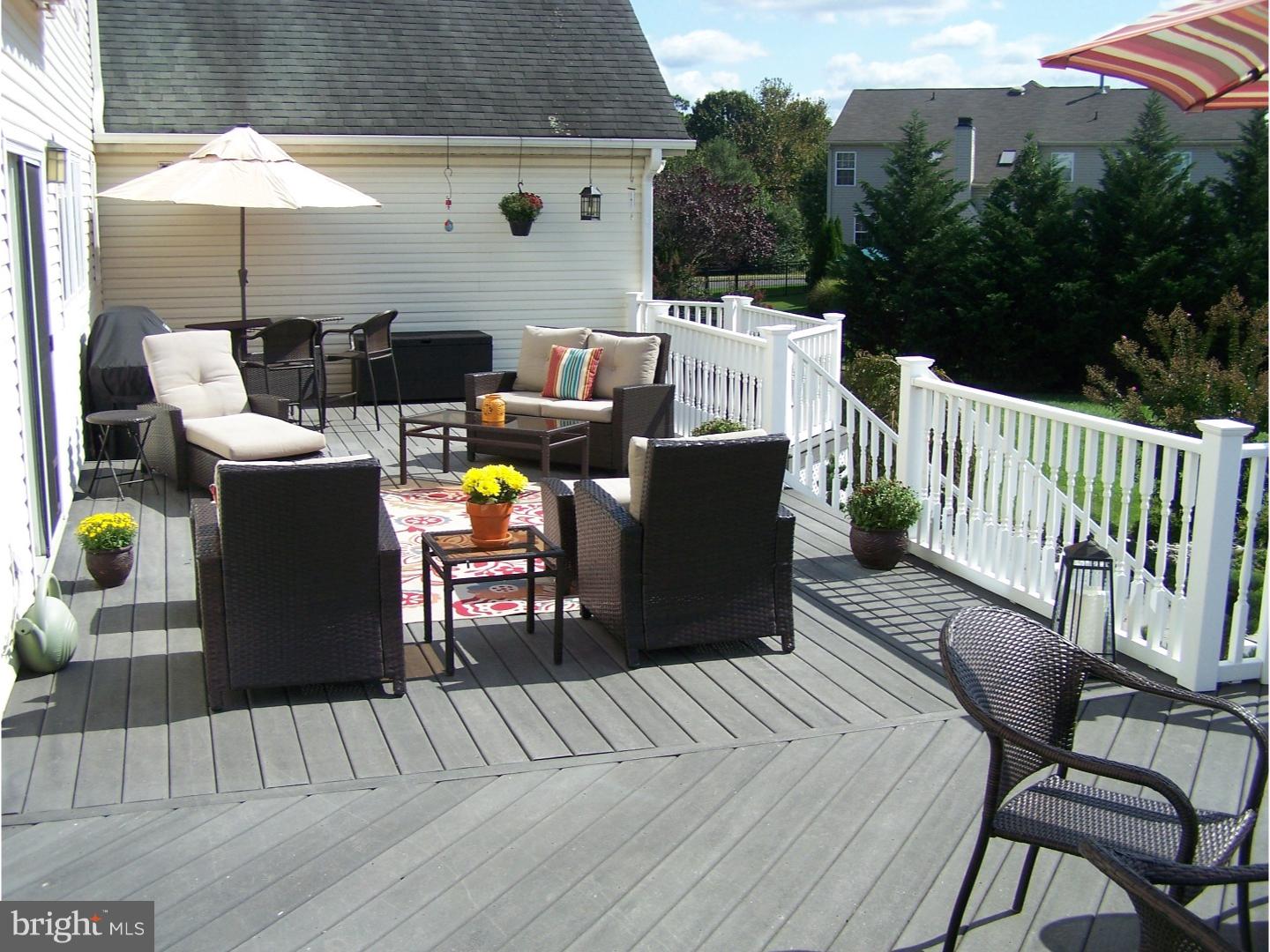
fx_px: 1394
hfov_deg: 49.0
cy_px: 476
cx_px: 635
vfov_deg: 37.7
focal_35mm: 38
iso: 80
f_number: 4
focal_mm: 6.3
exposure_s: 1/1000
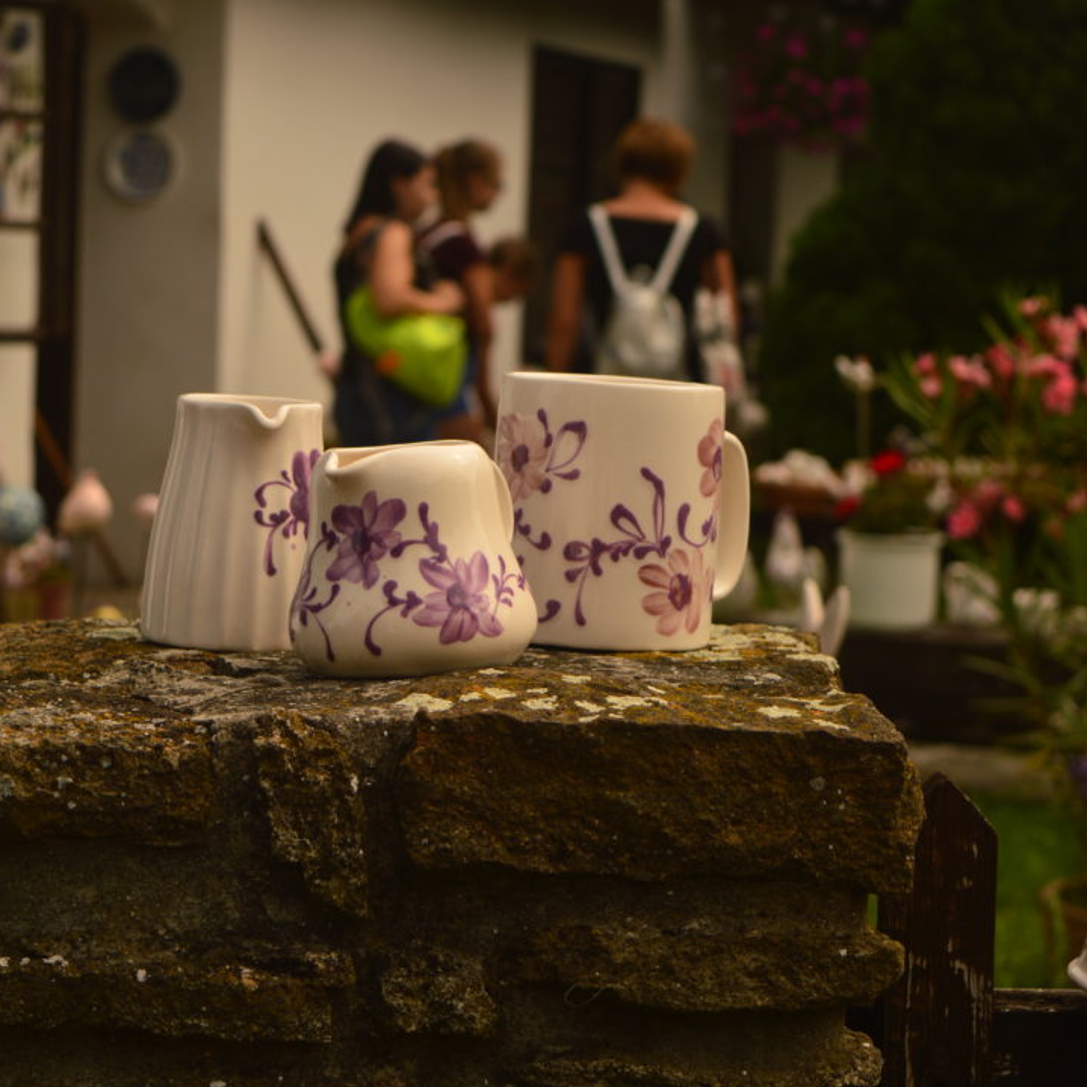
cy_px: 544
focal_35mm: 106
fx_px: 3753
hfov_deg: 16.5
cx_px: 463
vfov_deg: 16.5
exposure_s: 1/640
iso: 100
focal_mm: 55
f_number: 5.6
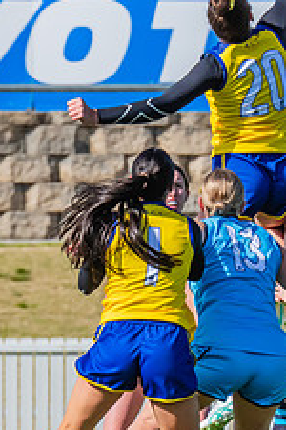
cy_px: 166
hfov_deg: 0.7
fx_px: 22592
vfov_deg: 1.1
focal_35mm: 1896
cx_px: 238
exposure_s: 1/1250
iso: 800
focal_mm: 420
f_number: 11
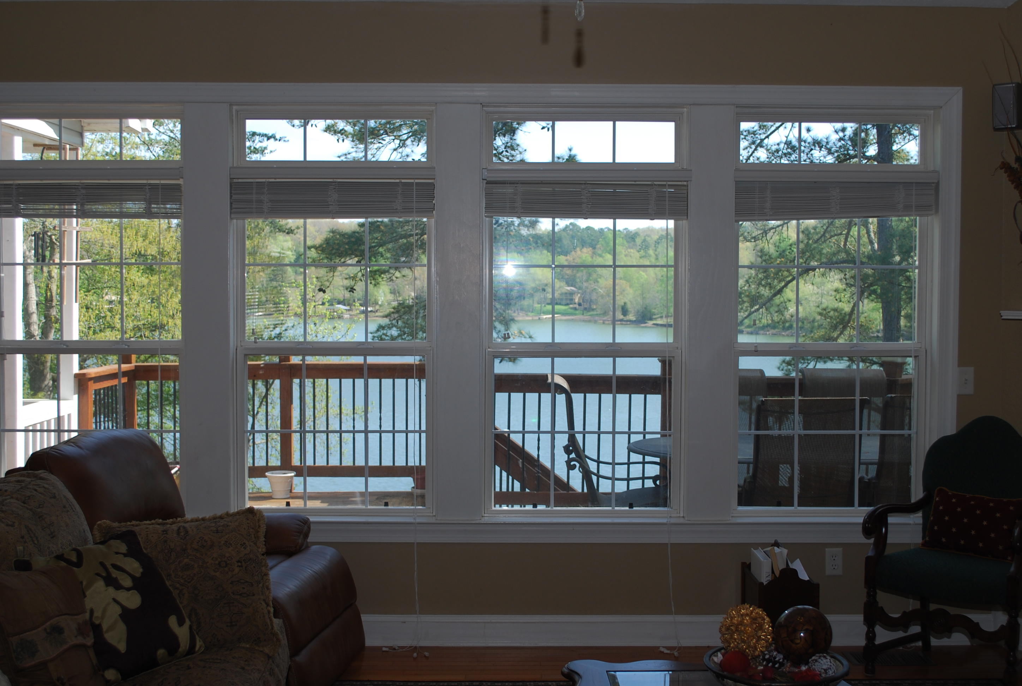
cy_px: 343
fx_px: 1237
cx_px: 511
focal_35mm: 44
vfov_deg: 31.0
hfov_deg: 44.9
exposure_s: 1/125
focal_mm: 29
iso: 100
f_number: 5.6
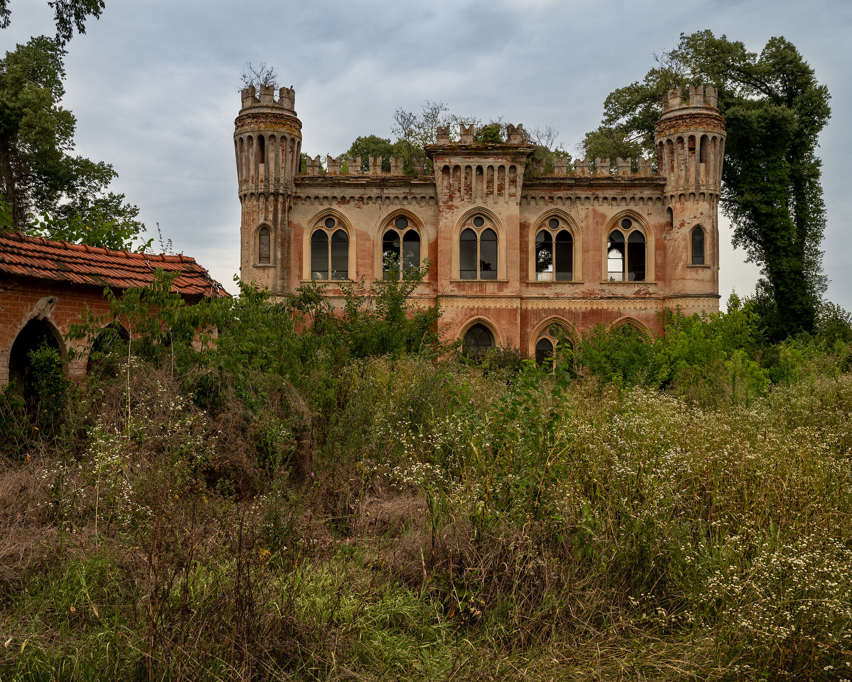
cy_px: 340
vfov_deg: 41.6
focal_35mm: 36
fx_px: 897
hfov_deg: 50.7
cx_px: 385
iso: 100
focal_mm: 31.5
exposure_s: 1/80
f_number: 10
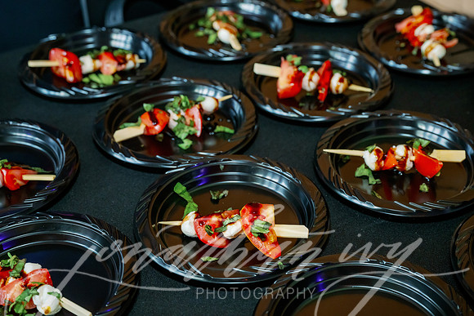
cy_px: 158
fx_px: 777
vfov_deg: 23.0
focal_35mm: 59
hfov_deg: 33.9
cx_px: 237
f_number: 6.3
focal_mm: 59
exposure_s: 1/100
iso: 2000
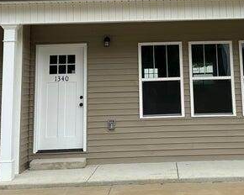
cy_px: 1
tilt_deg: +9.4
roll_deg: +1.2
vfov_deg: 21.4
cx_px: 159
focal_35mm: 69
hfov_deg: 27.4
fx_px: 498
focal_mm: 6.86
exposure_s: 1/1613
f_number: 1.78
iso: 80
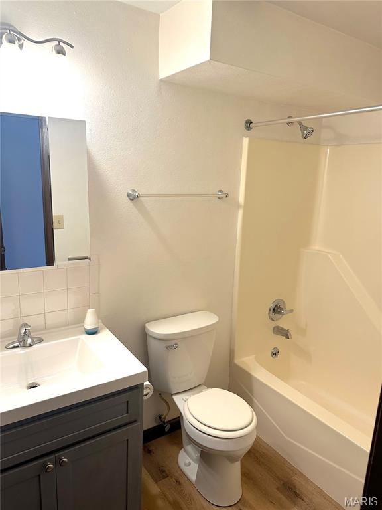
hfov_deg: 56.8
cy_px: 255
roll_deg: -2.8
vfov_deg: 71.6
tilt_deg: -11.9
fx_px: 353
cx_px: 191
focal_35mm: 24
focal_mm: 6.86
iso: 125
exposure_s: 1/60
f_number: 1.78
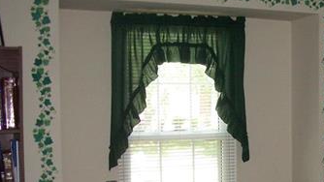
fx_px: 627
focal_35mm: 73
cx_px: 273
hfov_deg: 28.2
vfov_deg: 16.4
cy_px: 155
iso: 200
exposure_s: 1/60
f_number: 2.6
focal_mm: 5.8
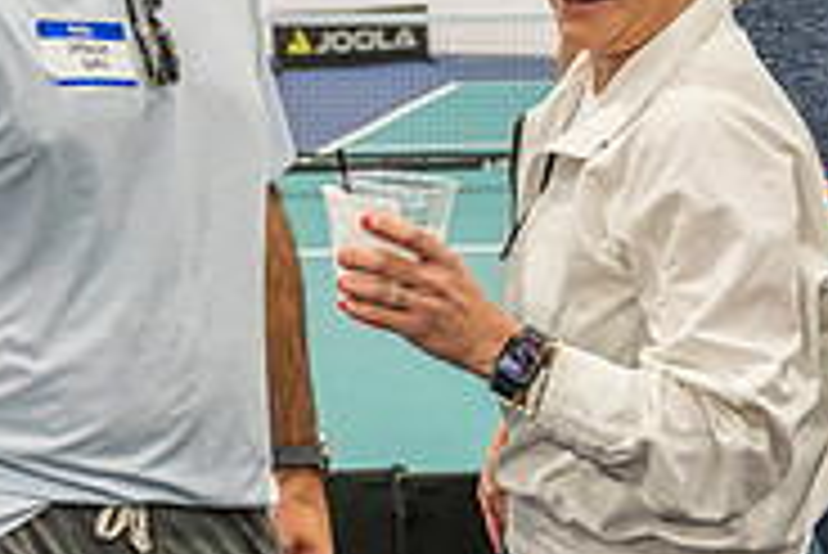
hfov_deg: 18.4
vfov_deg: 12.8
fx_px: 2463
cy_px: 272
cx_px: 904
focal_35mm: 107
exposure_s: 1/250
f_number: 4
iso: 3200
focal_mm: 34
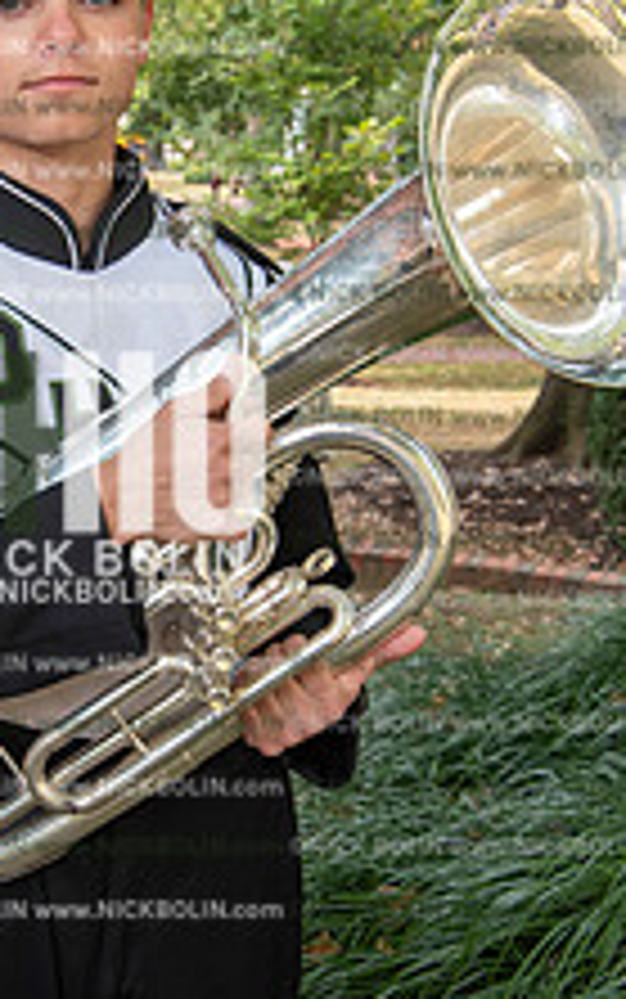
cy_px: 477
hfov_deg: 19.4
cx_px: 77
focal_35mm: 66
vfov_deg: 31.1
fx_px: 1799
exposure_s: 1/100
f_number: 8
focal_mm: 32
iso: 500
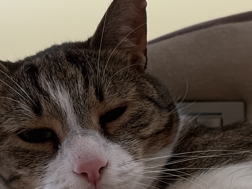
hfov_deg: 25.9
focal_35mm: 75
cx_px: 155
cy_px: 173
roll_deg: +4.8
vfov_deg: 19.3
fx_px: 546
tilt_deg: +3.4
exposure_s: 1/56
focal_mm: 5.96
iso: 500
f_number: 1.6
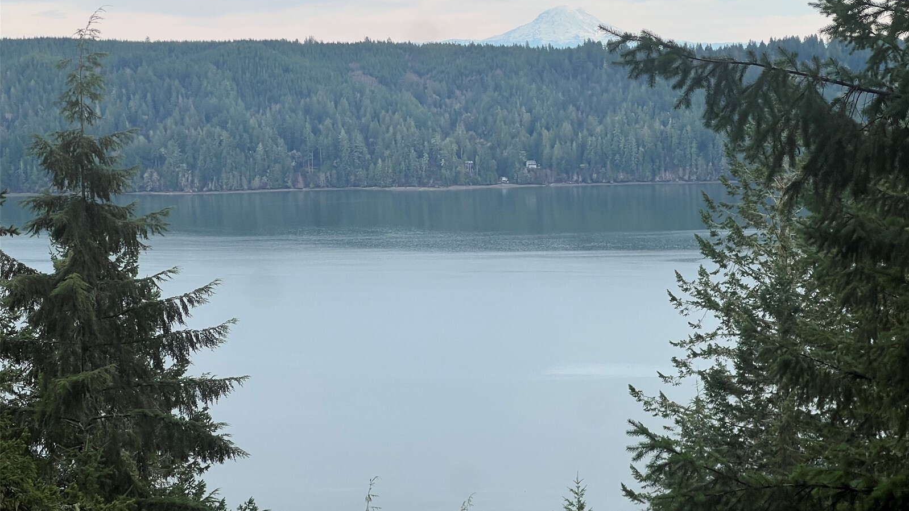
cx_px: 454
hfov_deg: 25.3
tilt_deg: -3.3
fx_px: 2025
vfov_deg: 14.4
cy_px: 224
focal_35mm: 84
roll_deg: +0.9
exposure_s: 1/324
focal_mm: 9
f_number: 2.8
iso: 32
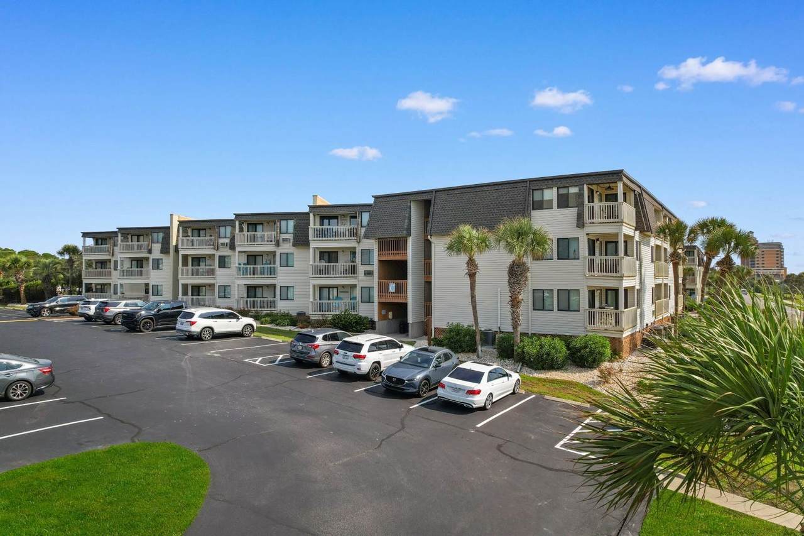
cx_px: 402
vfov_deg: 57.2
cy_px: 268
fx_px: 491
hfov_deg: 78.6
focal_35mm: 22
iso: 100
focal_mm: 8.38
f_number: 2.8
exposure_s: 1/640
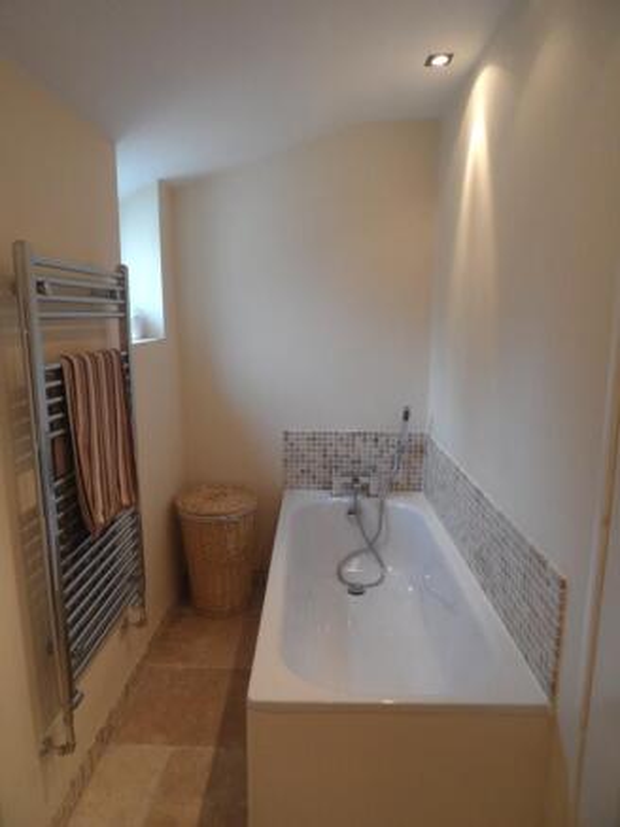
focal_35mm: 21
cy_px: 414
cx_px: 310
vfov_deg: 79.0
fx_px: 501
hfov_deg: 63.5
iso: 100
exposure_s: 1/30
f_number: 3.4
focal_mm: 3.6
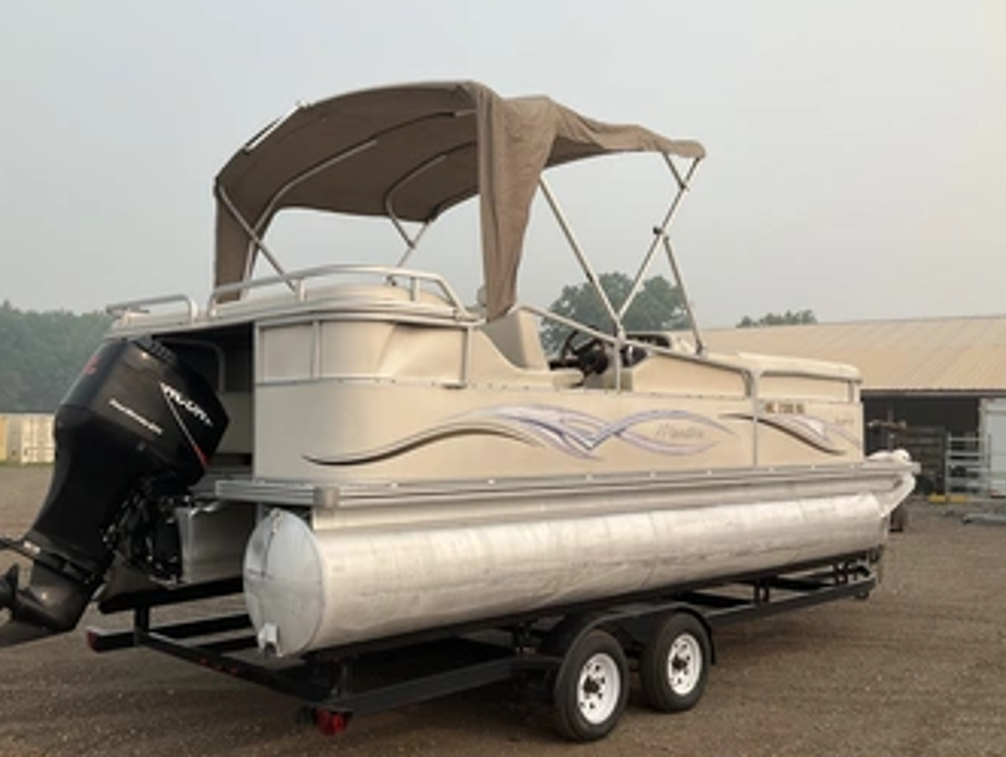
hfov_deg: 52.5
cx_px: 444
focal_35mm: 35
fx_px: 1018
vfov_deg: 40.7
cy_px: 417
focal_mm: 3
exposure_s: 1/1912
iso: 25
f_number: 1.8
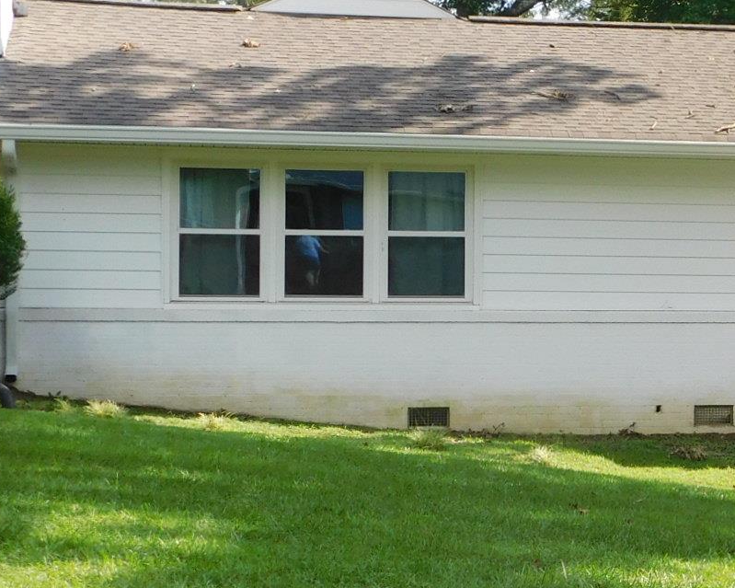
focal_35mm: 111
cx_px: 943
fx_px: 2414
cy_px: 297
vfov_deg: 13.9
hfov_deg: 16.4
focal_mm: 7.1
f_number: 3.6
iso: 125
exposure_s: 1/400
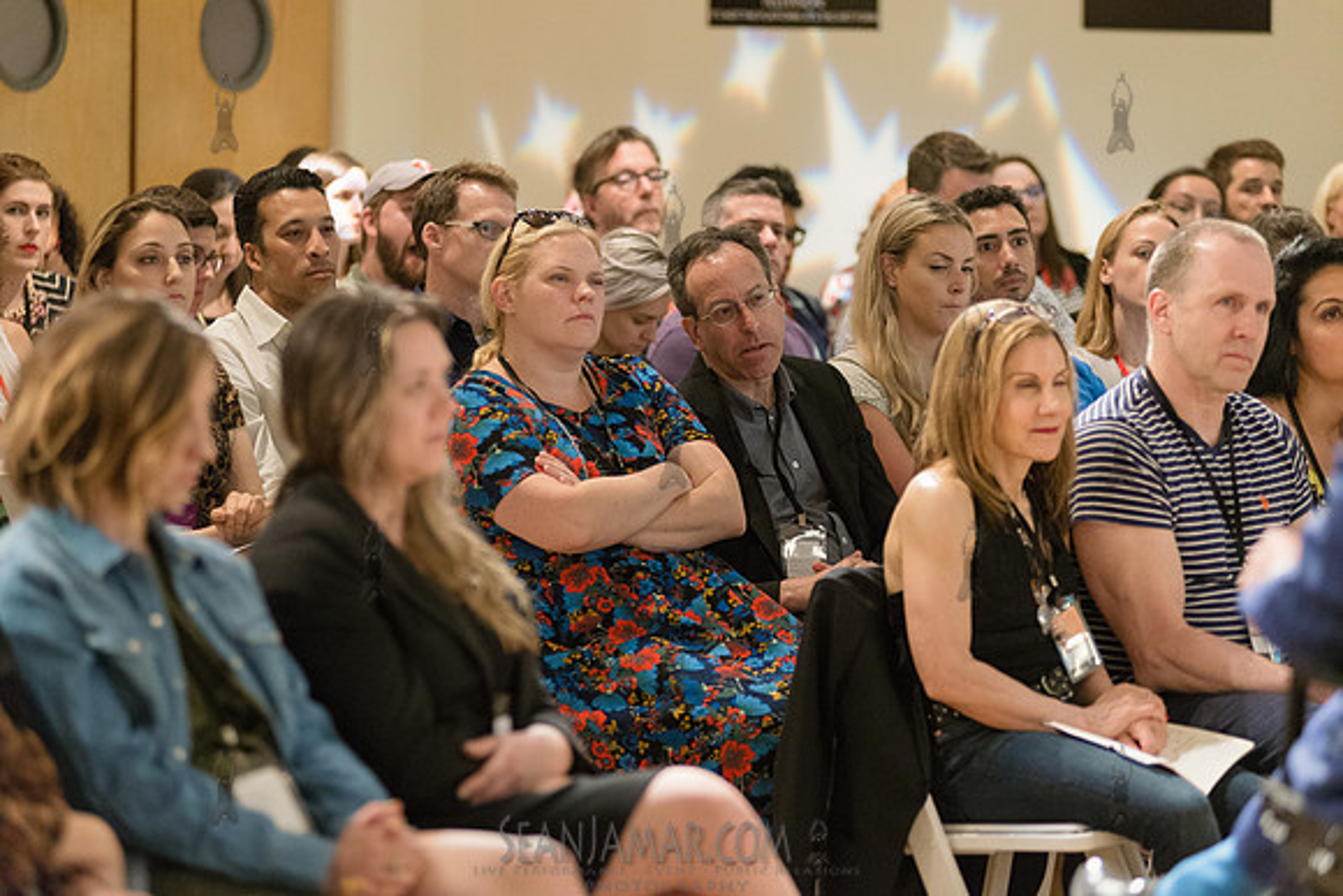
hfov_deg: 15.2
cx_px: 672
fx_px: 5037
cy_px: 448
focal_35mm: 135
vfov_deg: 10.2
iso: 4000
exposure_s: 1/200
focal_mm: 135
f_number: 2.8
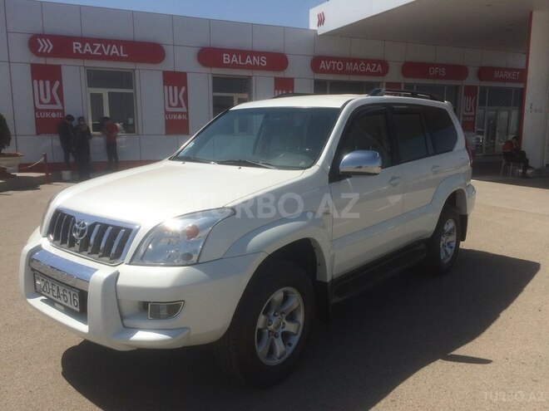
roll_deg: -0.1
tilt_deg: -10.2
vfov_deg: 48.2
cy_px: 206
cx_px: 274
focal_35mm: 29
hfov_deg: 61.7
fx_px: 460
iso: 32
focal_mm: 4.15
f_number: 2.2
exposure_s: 1/4115
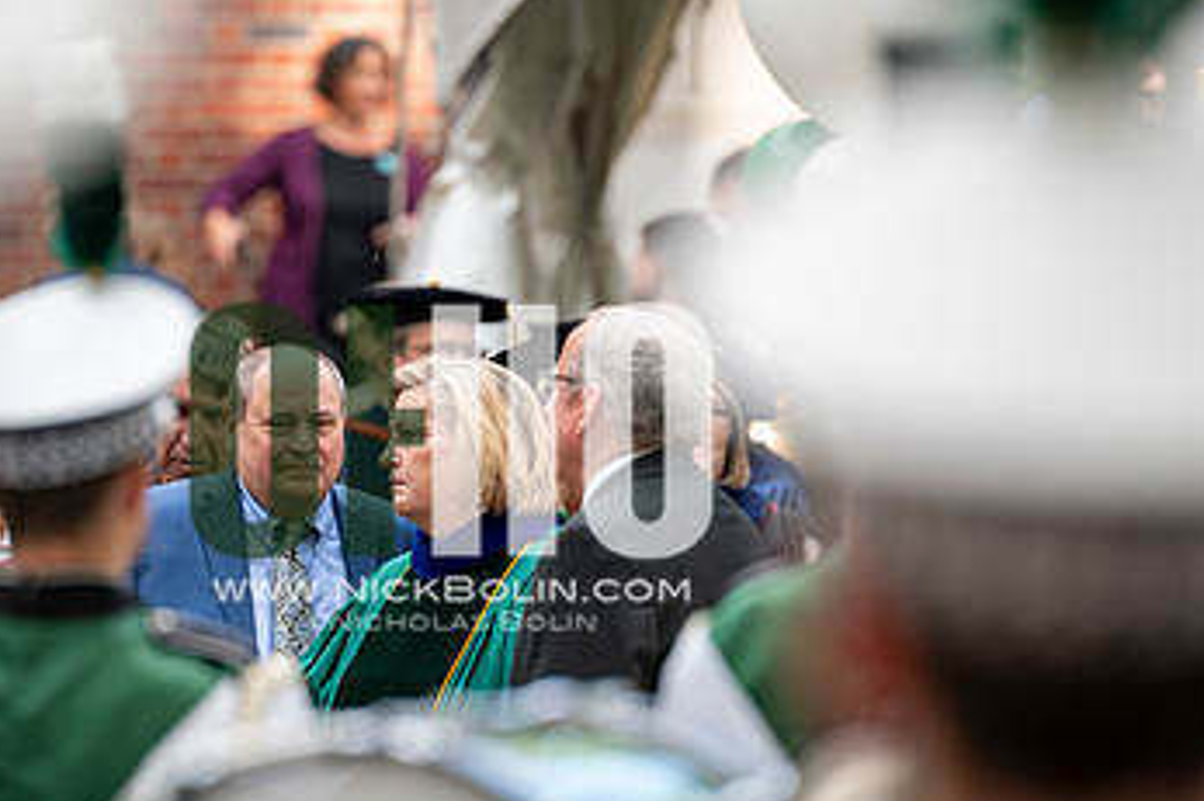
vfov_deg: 4.1
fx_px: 11165
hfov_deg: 6.2
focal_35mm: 334
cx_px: 451
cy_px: 465
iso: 800
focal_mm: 200
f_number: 2.8
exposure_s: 1/1000
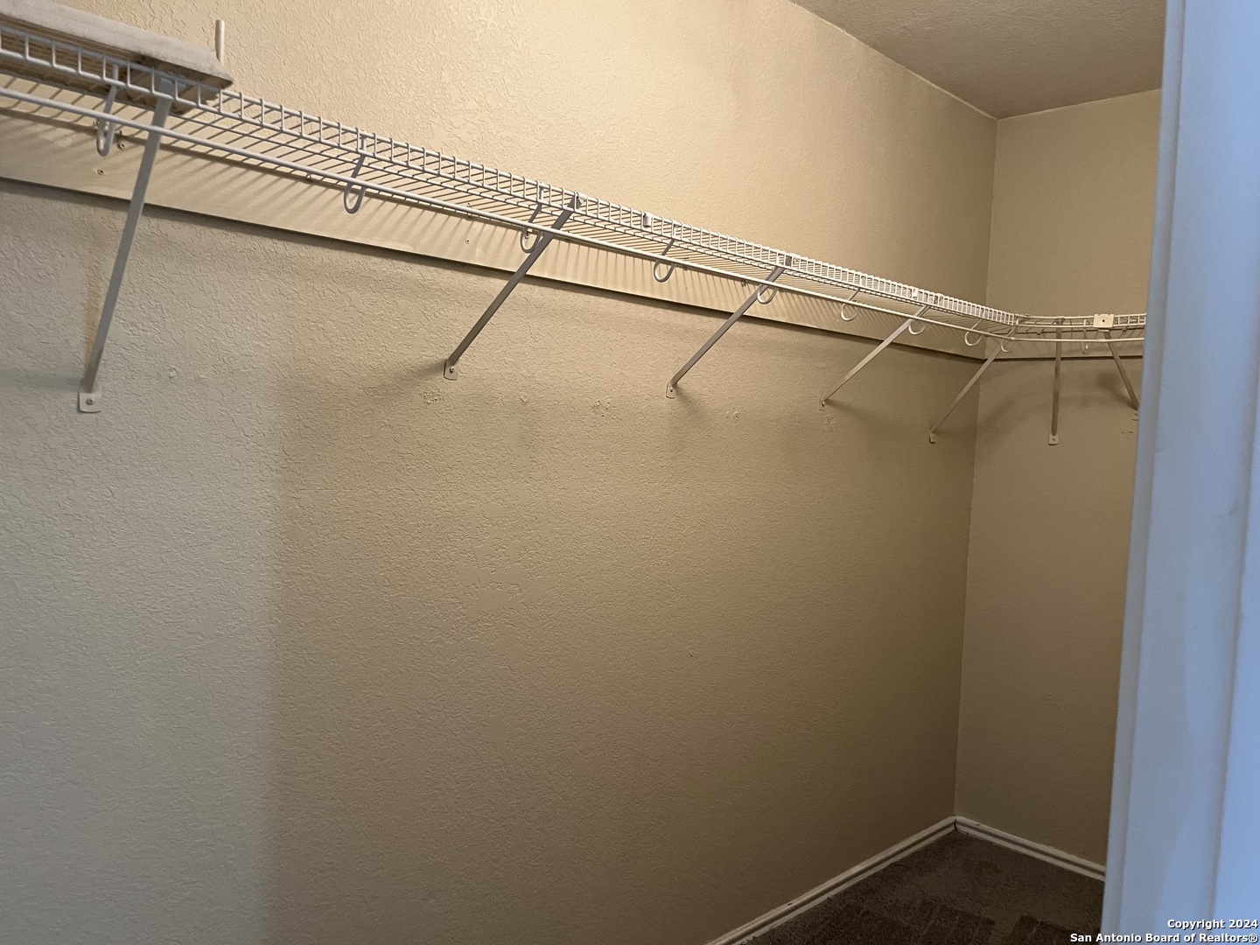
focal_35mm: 26
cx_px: 630
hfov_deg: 67.3
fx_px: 946
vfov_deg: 53.1
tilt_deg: -4.2
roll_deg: -3.2
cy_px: 472
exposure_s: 1/60
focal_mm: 5.1
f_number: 1.6
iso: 500
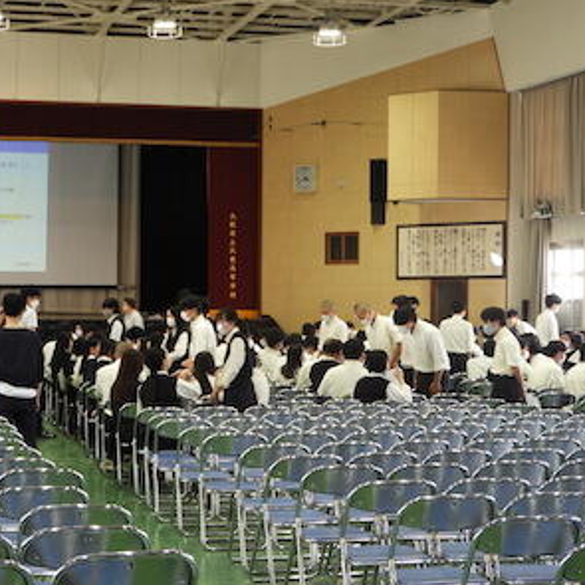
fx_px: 1491
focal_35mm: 78
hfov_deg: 22.1
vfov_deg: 22.2
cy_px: 295
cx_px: 216
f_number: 4.2
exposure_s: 1/30
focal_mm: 11.6
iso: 200
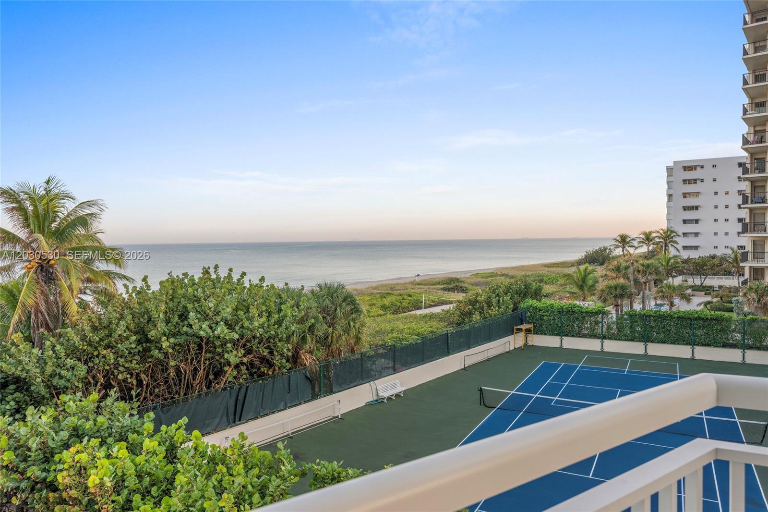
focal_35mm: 24
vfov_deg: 53.1
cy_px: 256
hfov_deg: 73.8
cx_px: 384
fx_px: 512
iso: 500
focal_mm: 24
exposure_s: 1/30
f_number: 8
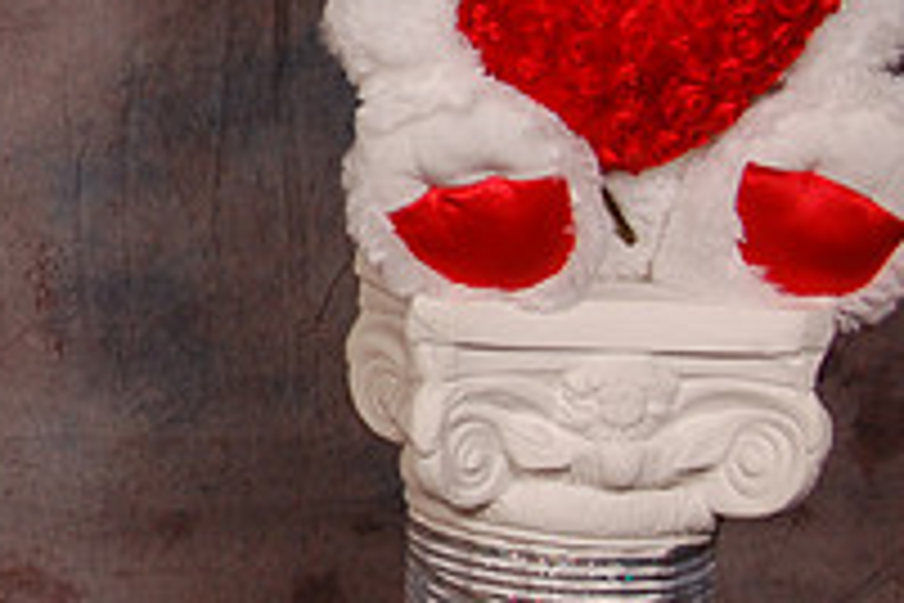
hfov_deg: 13.4
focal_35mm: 147
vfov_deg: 9.2
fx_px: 3691
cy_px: -112
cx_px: -346
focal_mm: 34
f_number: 5.6
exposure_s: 1/200
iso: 400
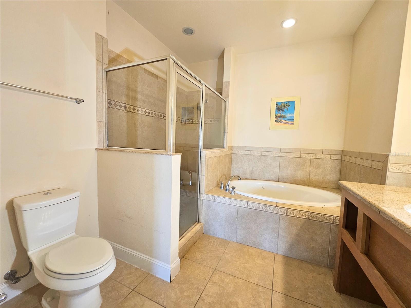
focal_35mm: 13
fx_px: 154
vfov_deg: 89.9
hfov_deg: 106.2
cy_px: 154
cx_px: 206
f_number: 2.2
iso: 160
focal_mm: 2.2
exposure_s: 1/60
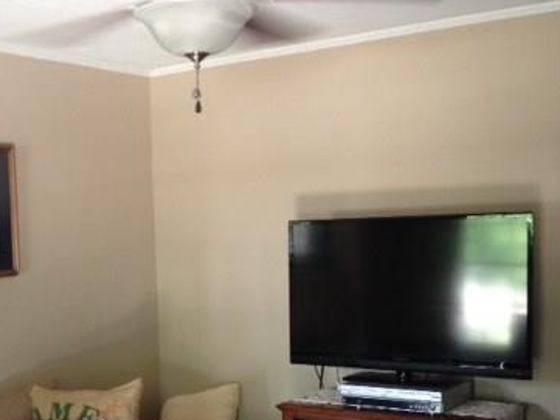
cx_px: 157
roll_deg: +1.2
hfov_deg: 30.8
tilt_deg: -4.4
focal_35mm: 62
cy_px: 307
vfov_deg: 23.5
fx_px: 1003
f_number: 2.4
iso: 160
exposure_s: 1/20
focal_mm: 4.28
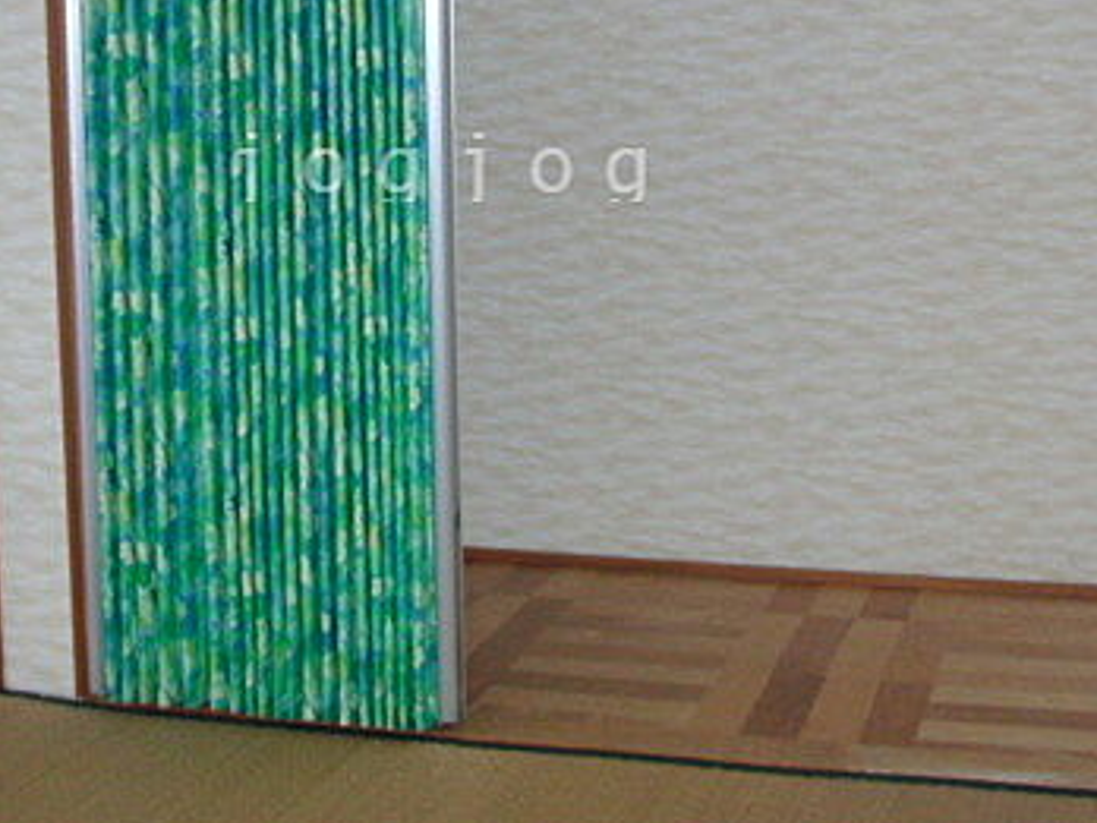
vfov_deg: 21.3
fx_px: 2155
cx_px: 448
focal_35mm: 68
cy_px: 164
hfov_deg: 28.5
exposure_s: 1/15
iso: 400
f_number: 3.6
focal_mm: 6.42
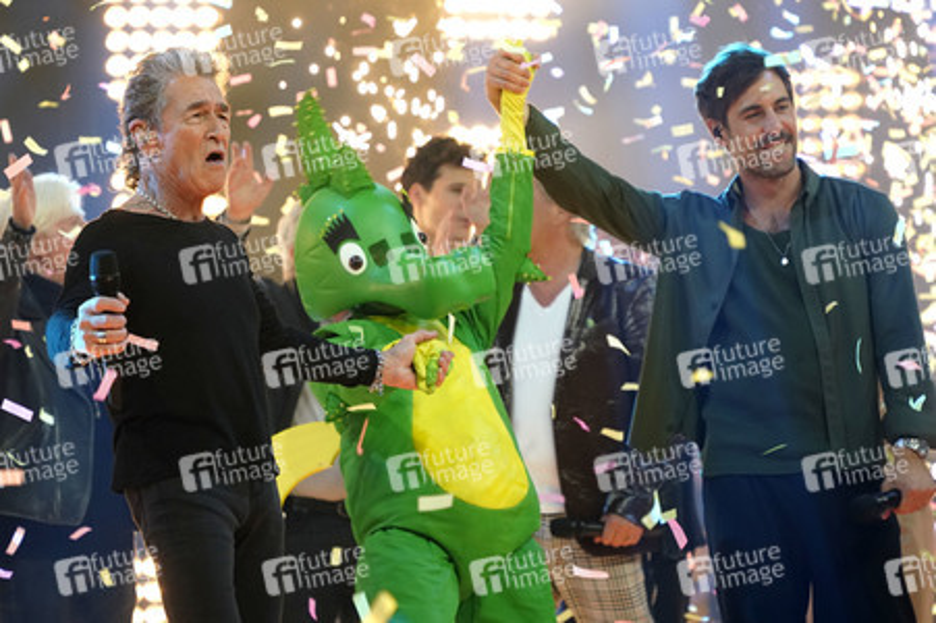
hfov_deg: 13.3
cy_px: 312
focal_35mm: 154
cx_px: 468
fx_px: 4001
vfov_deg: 8.9
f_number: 5.6
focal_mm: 154
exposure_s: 1/200
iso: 3200
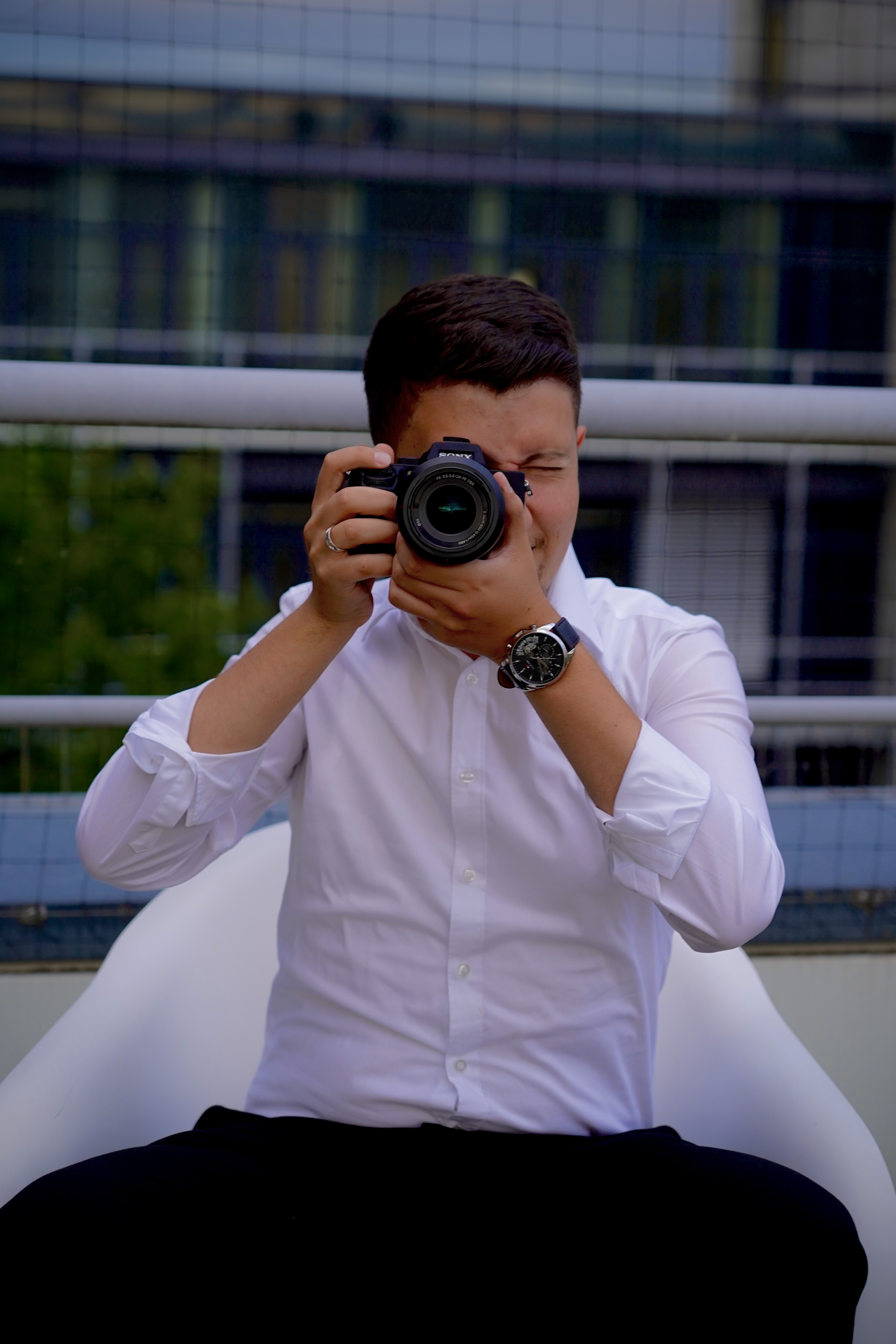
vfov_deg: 27.0
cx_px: 448
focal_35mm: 75
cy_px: 672
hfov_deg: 18.2
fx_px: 2800
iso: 500
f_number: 4
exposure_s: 1/160
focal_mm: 75
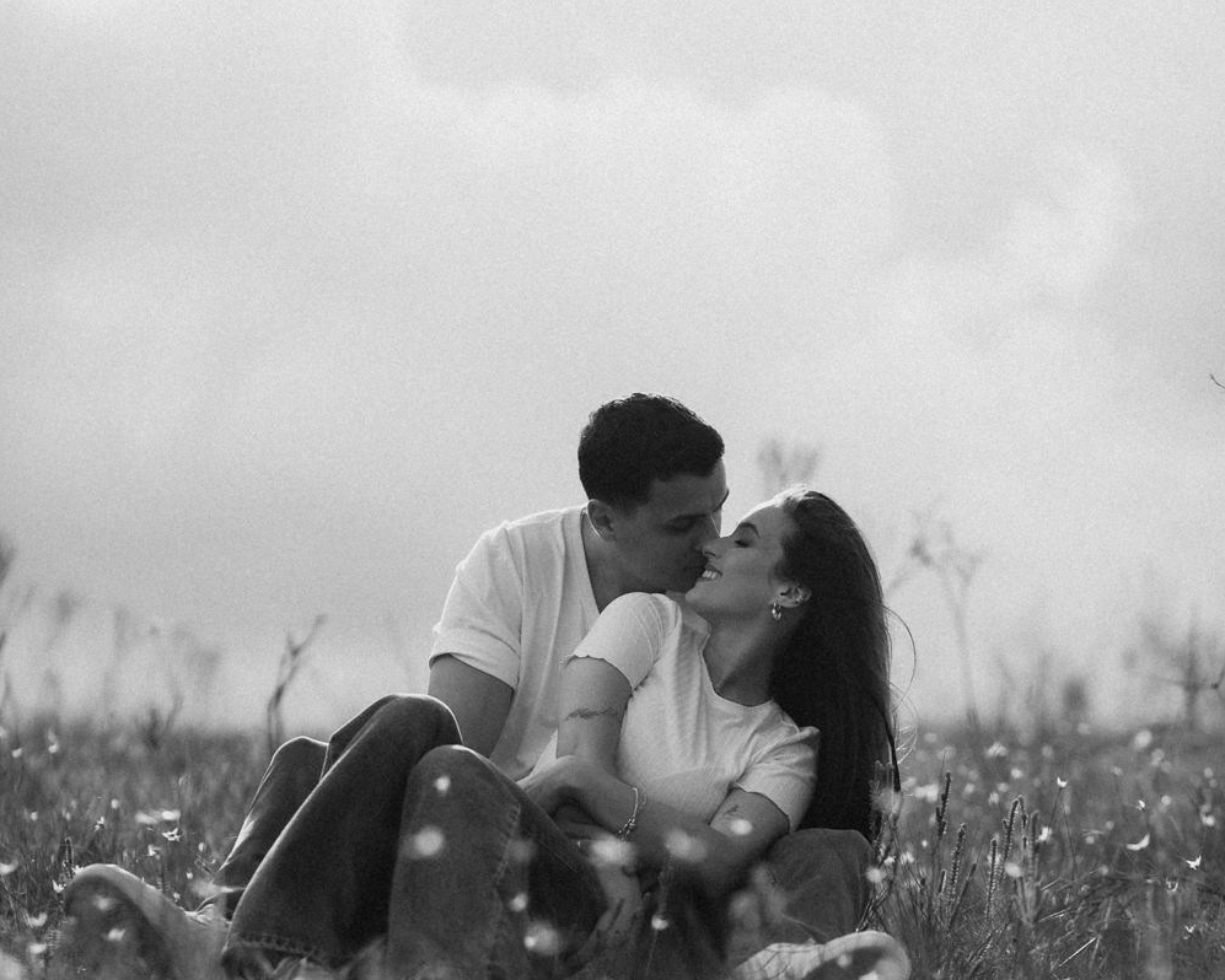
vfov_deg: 12.8
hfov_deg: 16.0
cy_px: 801
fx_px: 4351
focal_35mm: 120
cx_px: 612
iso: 100
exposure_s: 1/1600
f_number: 2.5
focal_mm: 85
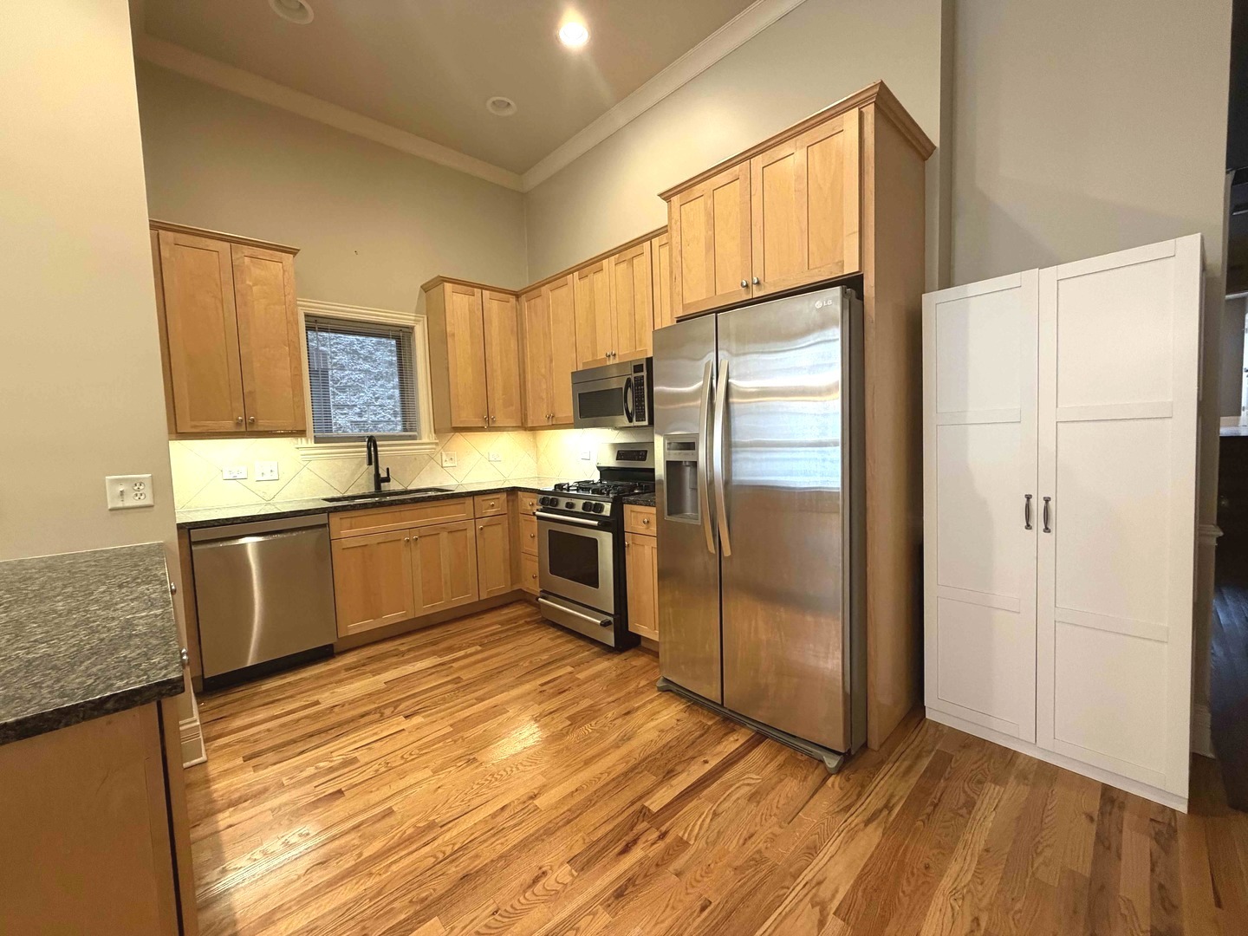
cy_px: 468
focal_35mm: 14
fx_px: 505
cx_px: 624
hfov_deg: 102.1
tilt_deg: -4.0
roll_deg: +2.0
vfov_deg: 85.7
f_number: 2.2
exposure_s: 1/60
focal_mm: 2.22
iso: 400
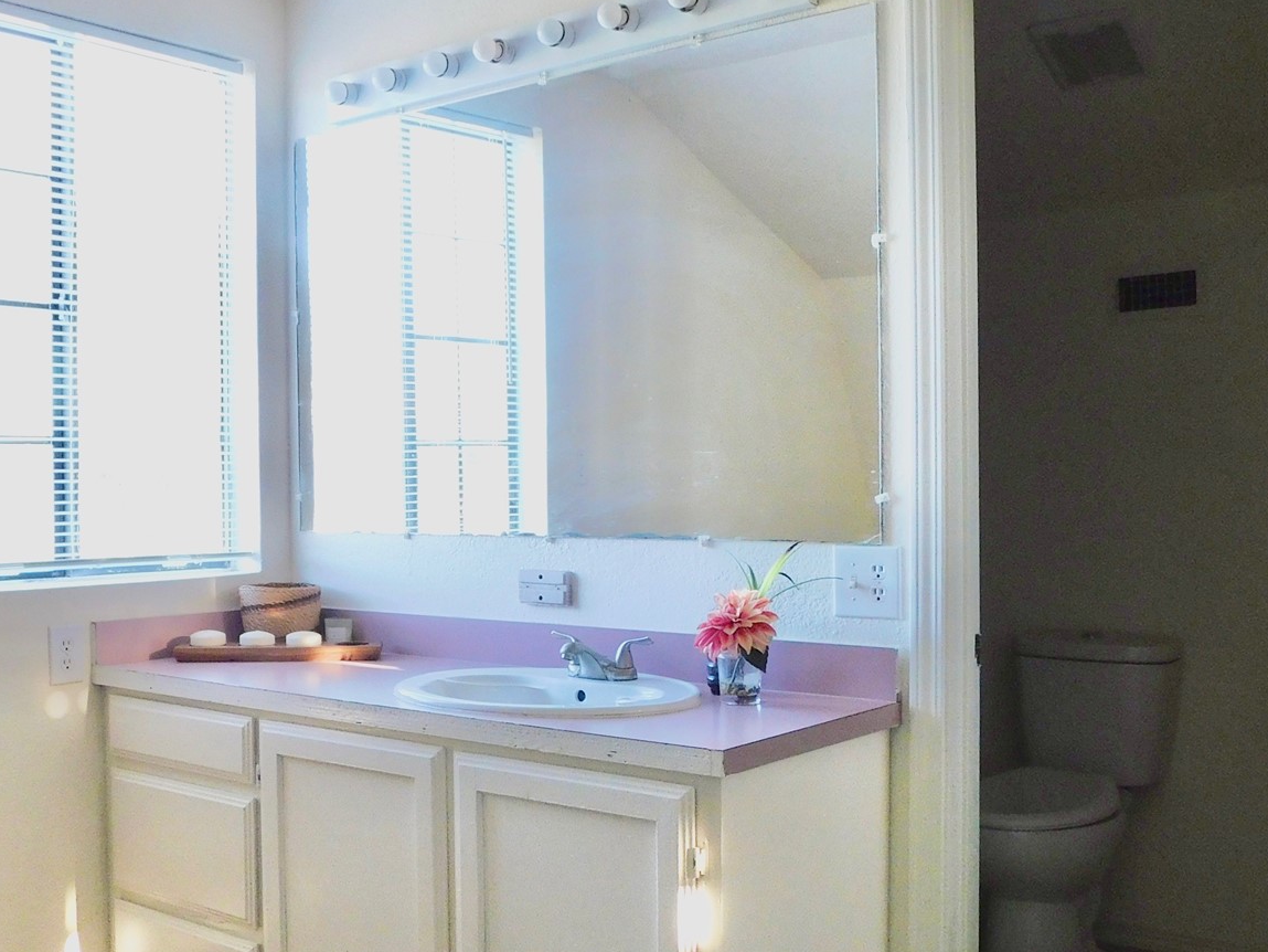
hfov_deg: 45.3
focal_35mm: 41
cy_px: 537
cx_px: 455
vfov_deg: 35.1
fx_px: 1502
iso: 200
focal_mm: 4
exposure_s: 1/30
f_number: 3
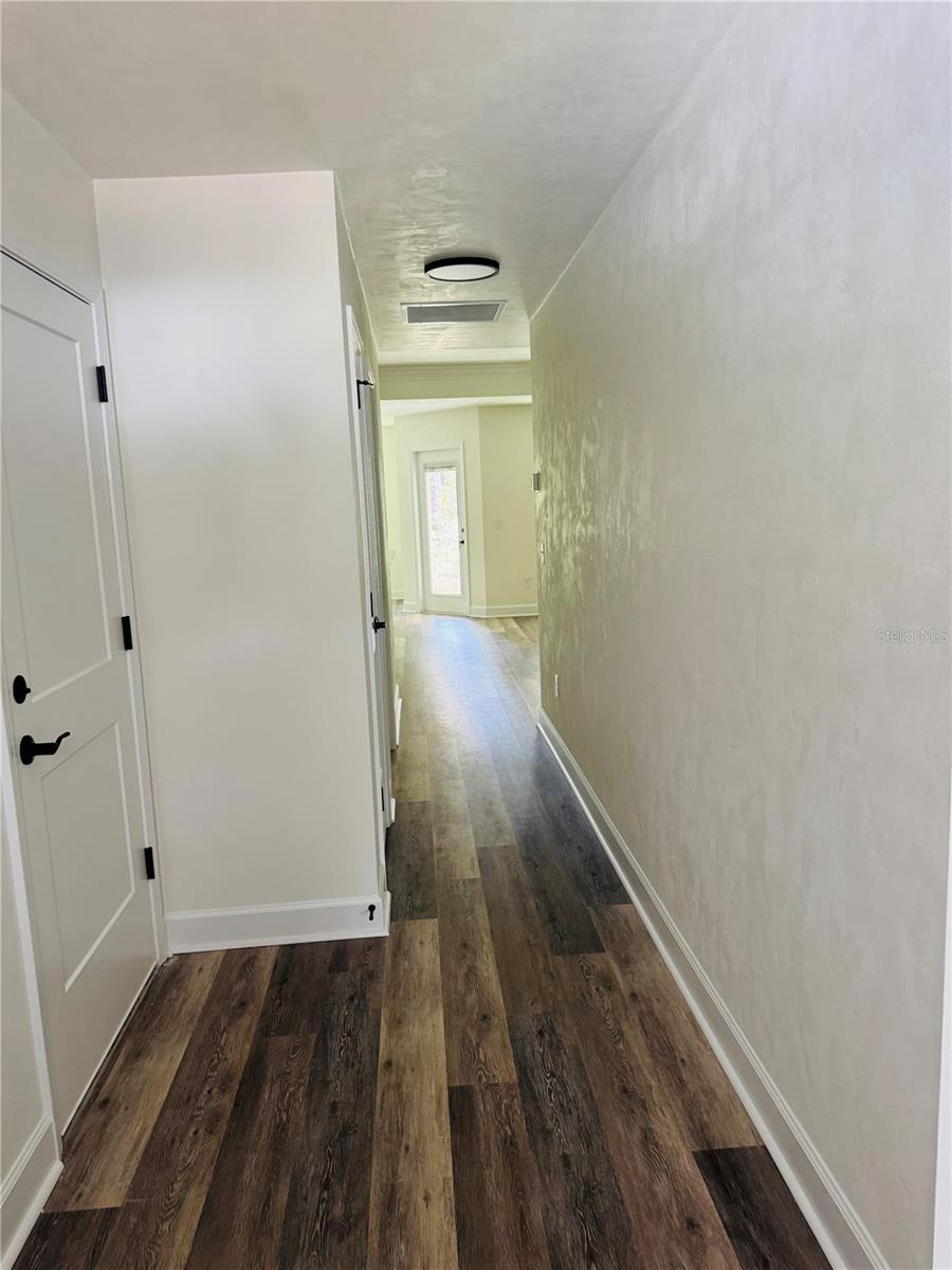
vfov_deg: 71.6
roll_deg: +3.0
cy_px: 635
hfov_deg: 56.8
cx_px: 476
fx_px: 880
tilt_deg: -8.3
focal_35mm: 24
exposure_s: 1/60
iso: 320
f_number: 1.78
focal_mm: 6.76
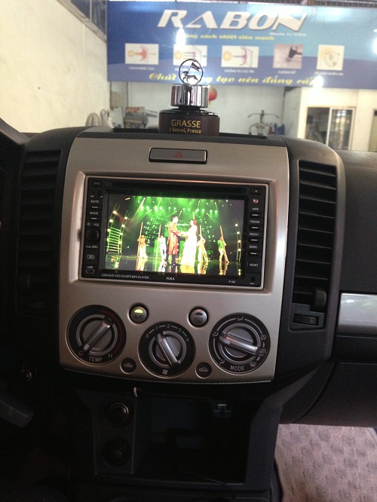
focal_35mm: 33
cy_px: 251
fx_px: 479
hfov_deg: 43.0
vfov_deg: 55.3
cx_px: 188
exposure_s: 1/20
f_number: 2.4
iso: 320
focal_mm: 4.13
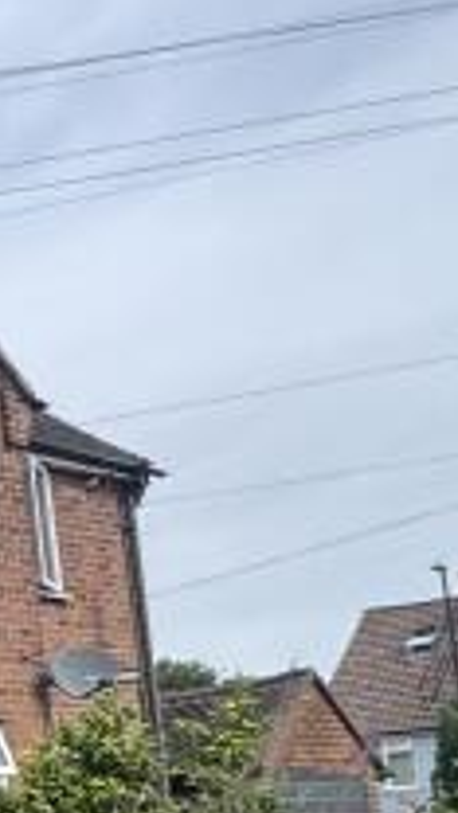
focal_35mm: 75
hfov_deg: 11.4
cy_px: 704
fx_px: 1619
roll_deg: +0.3
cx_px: -822
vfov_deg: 27.4
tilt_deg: +5.9
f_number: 2.2
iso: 50
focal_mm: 2.22
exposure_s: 1/1034
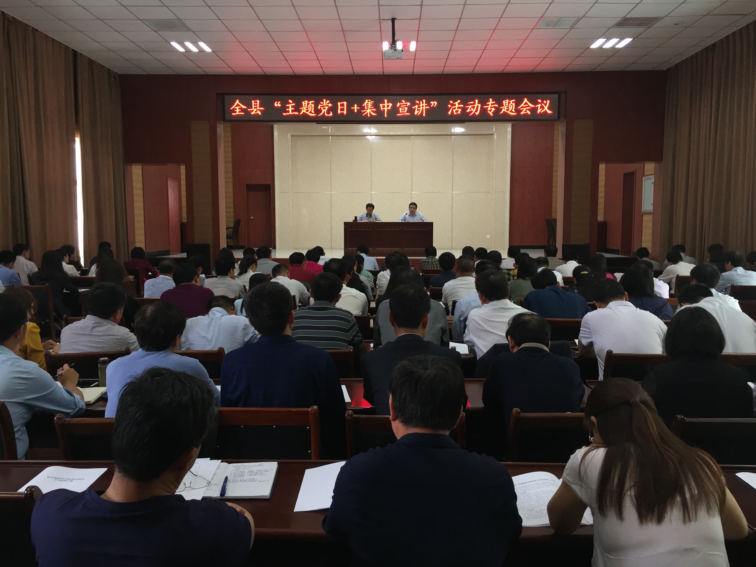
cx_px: 378
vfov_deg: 48.2
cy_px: 284
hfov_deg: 61.7
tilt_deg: -5.7
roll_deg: -0.9
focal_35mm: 29
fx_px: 633
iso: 80
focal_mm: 4.15
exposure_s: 1/33
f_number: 2.2
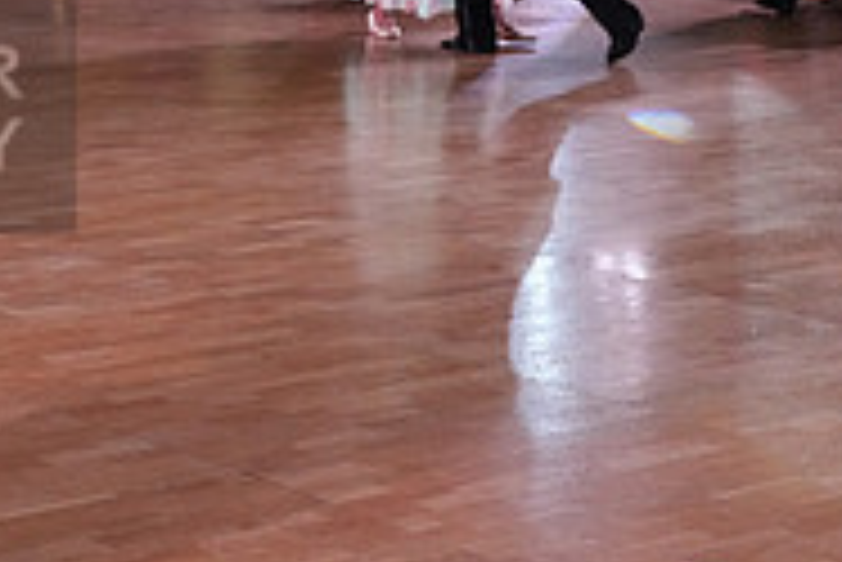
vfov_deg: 11.9
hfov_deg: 16.3
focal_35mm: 115
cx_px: -414
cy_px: 115
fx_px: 2692
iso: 5000
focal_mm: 37
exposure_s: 1/320
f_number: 7.1
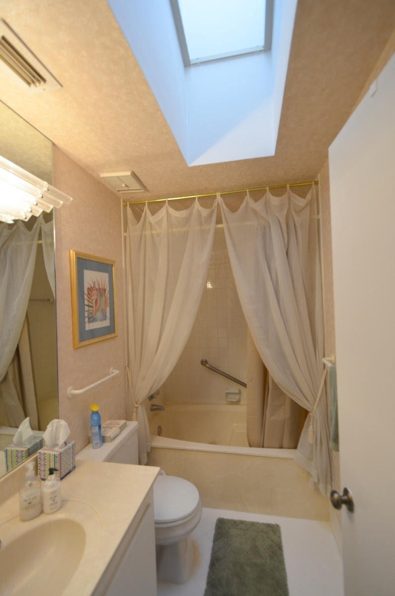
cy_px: 298
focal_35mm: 15
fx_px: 248
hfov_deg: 77.1
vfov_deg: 100.5
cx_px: 198
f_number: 3.5
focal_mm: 10
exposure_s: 1/50
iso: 400
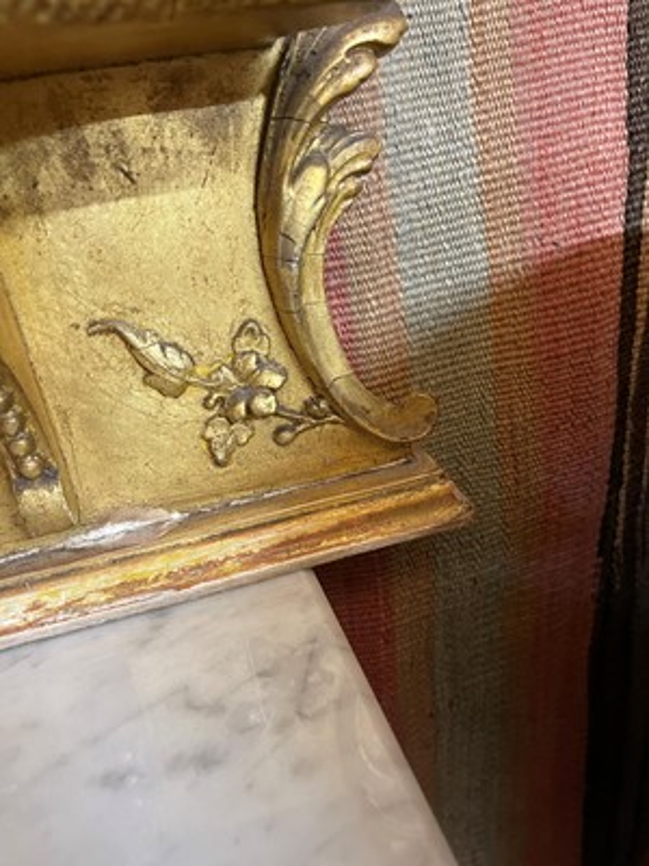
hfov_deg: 54.9
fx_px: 625
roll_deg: +7.4
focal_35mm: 25
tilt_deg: -23.6
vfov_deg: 69.4
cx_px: 324
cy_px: 433
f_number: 1.6
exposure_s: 1/50
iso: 400
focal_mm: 5.1
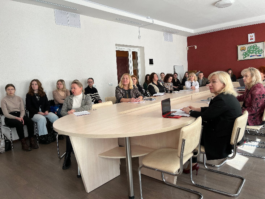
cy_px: 100
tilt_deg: -7.6
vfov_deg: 53.1
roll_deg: +3.7
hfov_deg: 67.3
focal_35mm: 26
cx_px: 132
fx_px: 199
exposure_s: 1/153
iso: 40
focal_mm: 5.1
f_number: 1.6
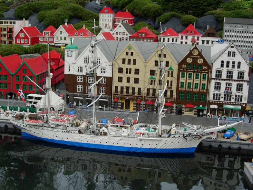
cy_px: 97
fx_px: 380
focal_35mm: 52
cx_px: 127
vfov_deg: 28.0
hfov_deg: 36.8
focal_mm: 10.6
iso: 64
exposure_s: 1/609
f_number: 3.2
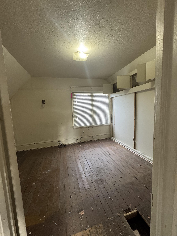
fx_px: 95
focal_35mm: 14
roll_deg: +2.7
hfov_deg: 85.7
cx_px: 88
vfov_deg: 102.1
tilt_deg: -6.4
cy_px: 118
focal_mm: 2.22
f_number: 2.2
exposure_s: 1/60
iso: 250
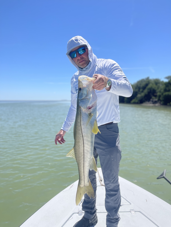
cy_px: 114
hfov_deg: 53.1
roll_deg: -0.1
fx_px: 171
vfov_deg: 67.3
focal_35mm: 26
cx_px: 86
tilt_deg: -4.6
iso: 50
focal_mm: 5.1
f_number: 1.6
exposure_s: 1/6993
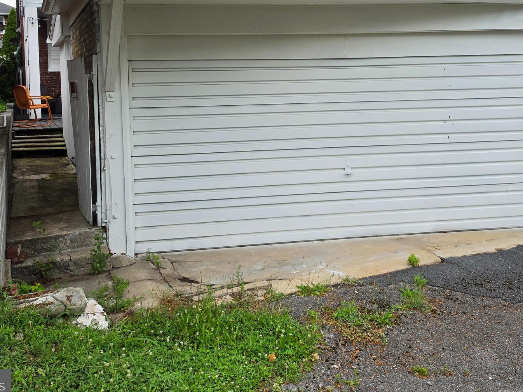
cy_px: 103
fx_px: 529
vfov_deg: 39.7
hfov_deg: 52.3
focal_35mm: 35
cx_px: 312
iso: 64
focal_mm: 6.5
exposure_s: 1/2851
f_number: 1.4
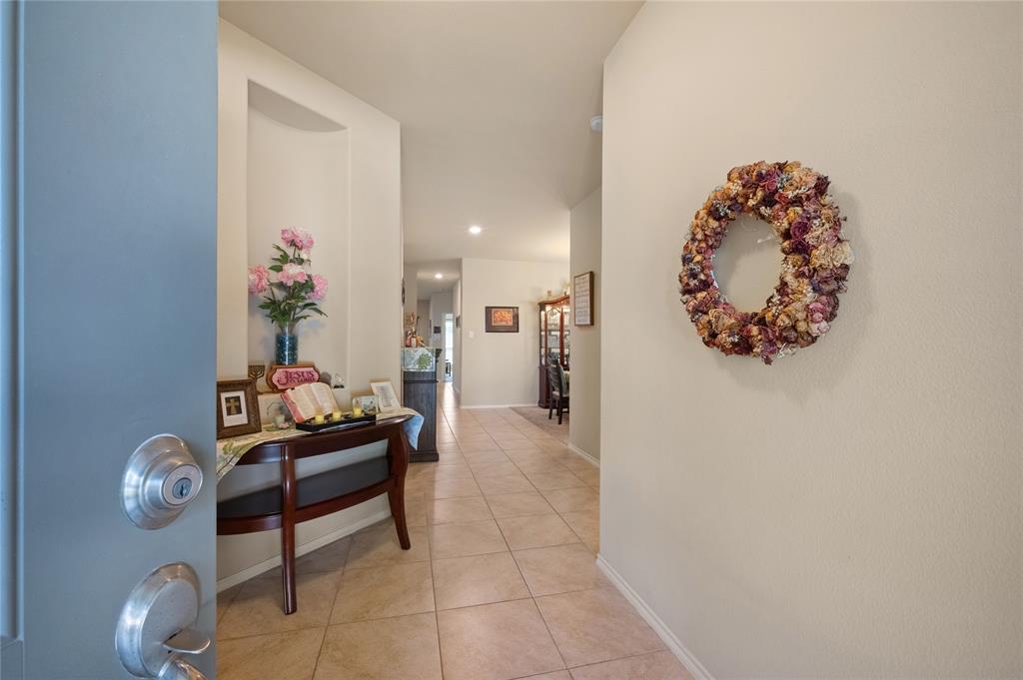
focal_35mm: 14
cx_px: 512
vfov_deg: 81.1
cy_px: 340
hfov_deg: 104.3
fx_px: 398
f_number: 11
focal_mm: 14
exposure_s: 1/125
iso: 800
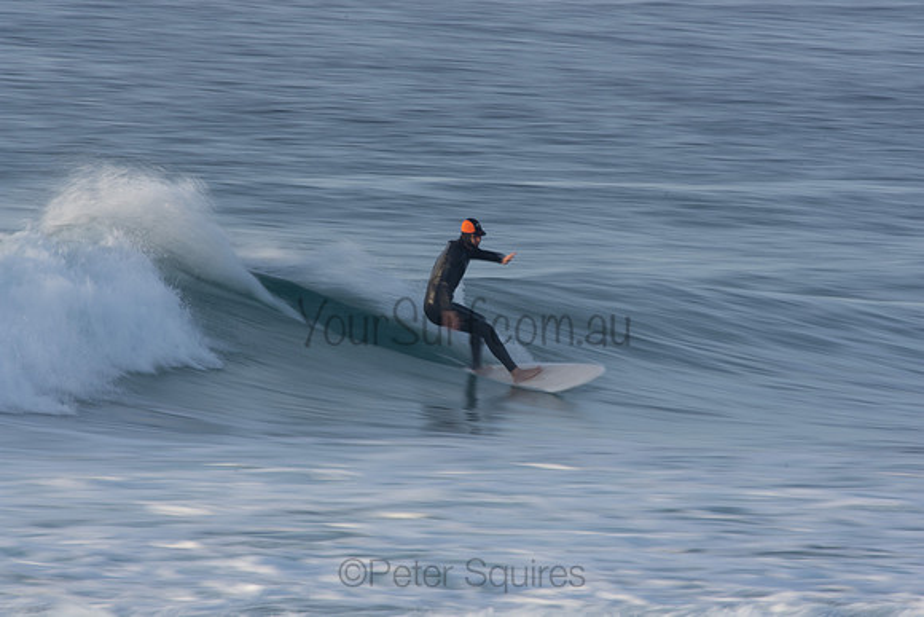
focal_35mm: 750
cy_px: 308
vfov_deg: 1.8
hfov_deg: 2.7
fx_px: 19254
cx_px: 462
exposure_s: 1/20
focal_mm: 500
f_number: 22
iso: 100
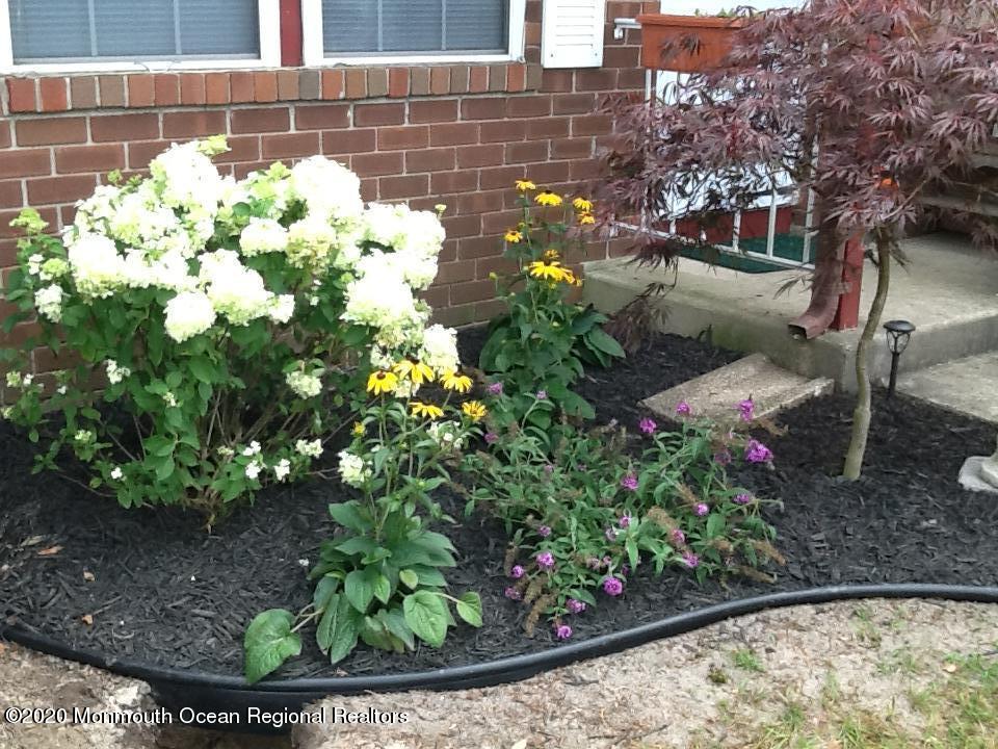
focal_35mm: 44
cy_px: 374
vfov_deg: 32.9
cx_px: 499
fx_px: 1269
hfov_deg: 42.9
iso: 40
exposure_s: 1/139
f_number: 2.4
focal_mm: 2.03
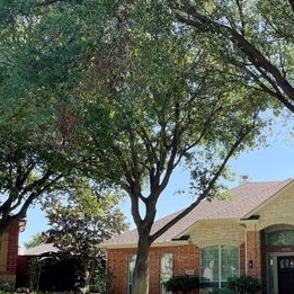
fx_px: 423
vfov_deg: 37.7
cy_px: 208
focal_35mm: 44
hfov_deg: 35.5
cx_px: 278
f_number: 1.6
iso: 50
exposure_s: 1/1009
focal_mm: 5.1
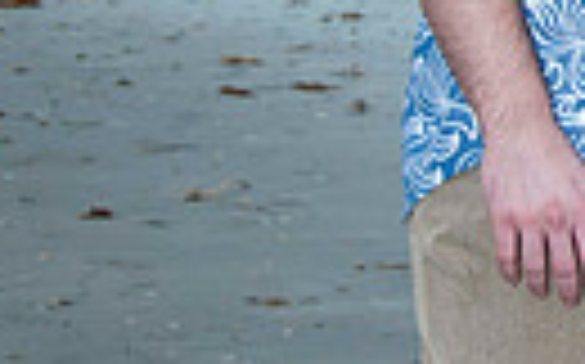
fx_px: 4349
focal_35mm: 273
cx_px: 1058
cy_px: -240
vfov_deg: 4.8
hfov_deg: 7.5
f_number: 5.6
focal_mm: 40
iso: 100
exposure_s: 1/125
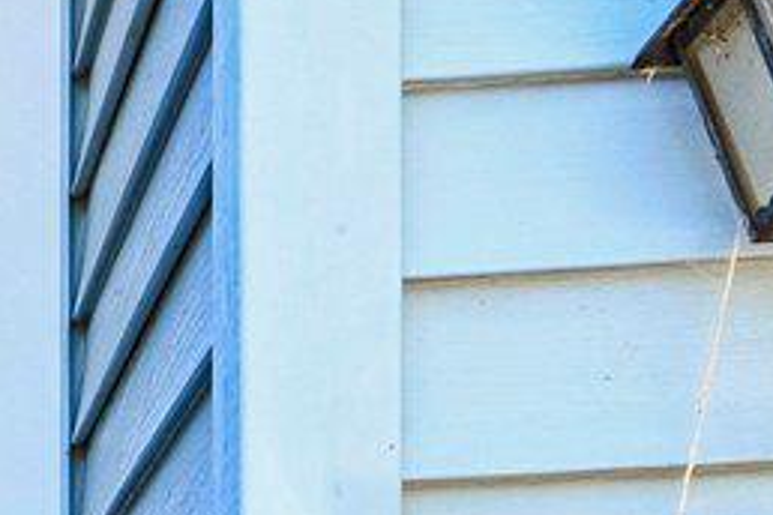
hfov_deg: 13.5
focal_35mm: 127
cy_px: 1043
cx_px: -824
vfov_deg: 10.0
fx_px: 2727
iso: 800
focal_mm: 16
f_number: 8
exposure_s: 1/160
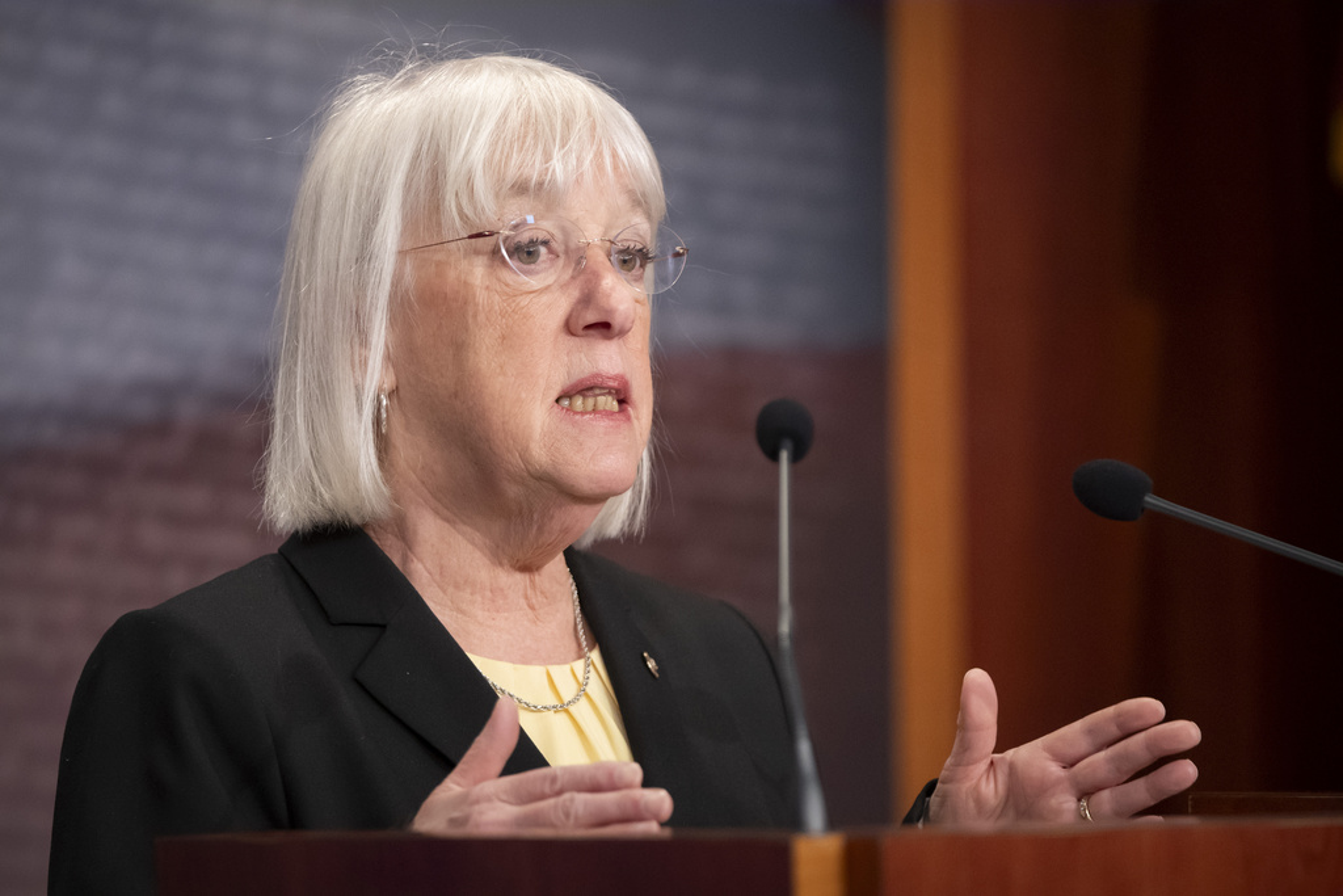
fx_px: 10297
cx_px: 672
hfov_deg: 7.5
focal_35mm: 276
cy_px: 448
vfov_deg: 5.0
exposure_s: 1/500
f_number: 2.8
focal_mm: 184
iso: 3200
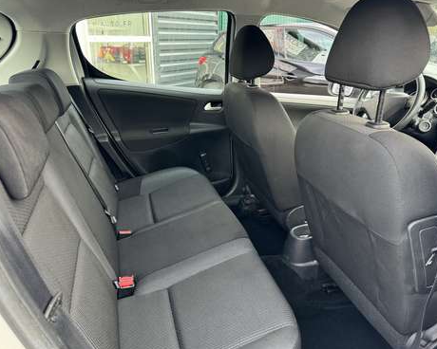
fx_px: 336
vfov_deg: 54.9
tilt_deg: -23.5
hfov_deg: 66.0
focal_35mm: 26
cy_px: 178
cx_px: 220
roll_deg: -0.5
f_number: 1.78
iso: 200
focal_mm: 6.86
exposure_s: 1/79
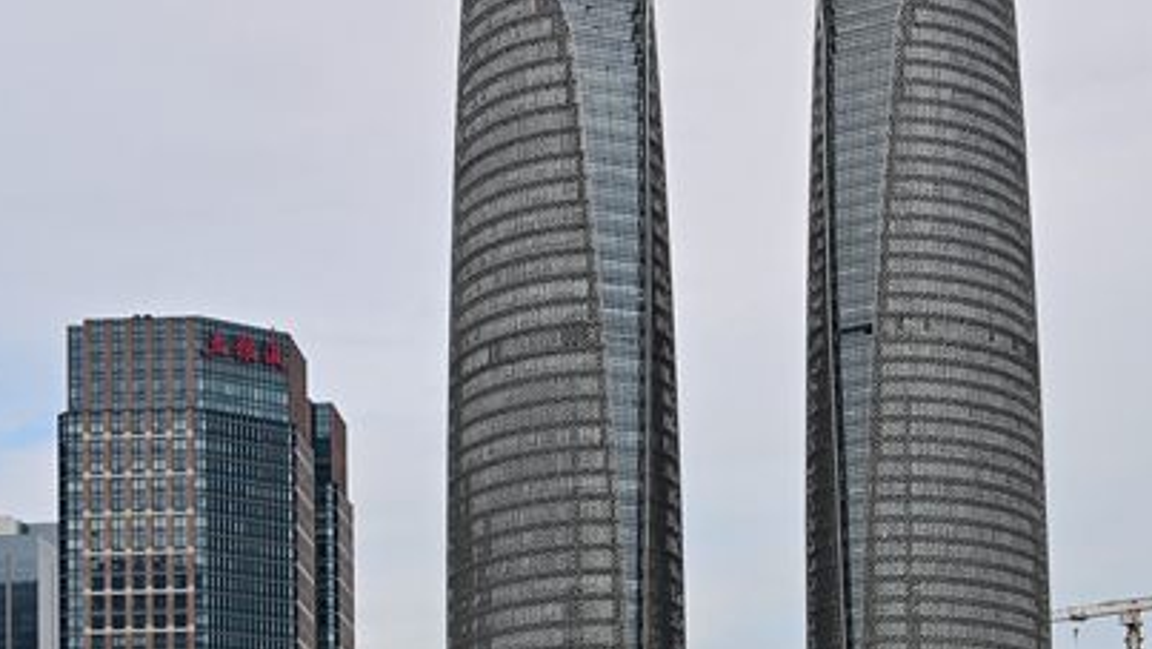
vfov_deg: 11.2
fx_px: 3195
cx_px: 597
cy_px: 958
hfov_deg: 20.4
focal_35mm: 105
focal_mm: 33.5
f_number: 8
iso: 100
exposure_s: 1/125
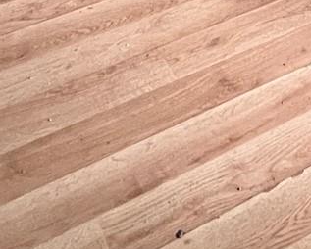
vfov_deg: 13.1
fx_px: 755
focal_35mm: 82
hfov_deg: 21.5
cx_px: 377
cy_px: -381
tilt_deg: -10.4
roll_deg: -0.7
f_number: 1.8
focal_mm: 1.57
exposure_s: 1/60
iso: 500
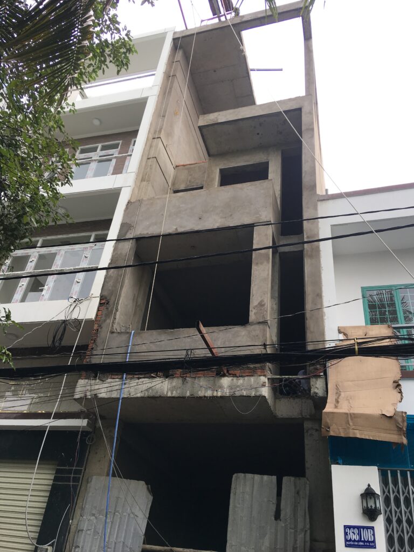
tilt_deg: +36.5
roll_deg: -8.0
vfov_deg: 61.7
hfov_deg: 48.2
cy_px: 276
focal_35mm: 29
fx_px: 462
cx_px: 207
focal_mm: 4.15
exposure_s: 1/100
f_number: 2.2
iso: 25
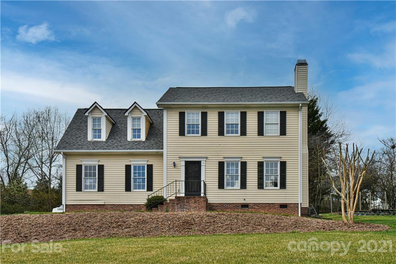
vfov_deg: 35.1
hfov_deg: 50.7
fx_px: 418
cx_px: 198
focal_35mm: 38
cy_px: 132
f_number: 14
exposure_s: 1/800
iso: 1600
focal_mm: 38
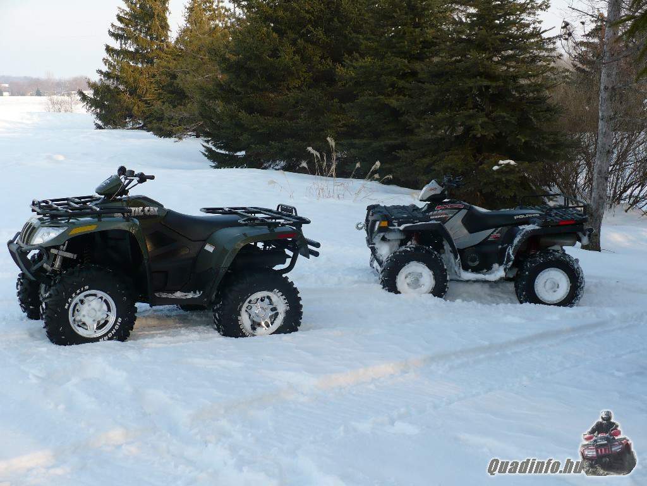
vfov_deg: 24.4
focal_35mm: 60
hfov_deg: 32.2
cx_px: 324
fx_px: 1121
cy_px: 243
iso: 100
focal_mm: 9.9
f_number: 3.1
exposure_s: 1/500
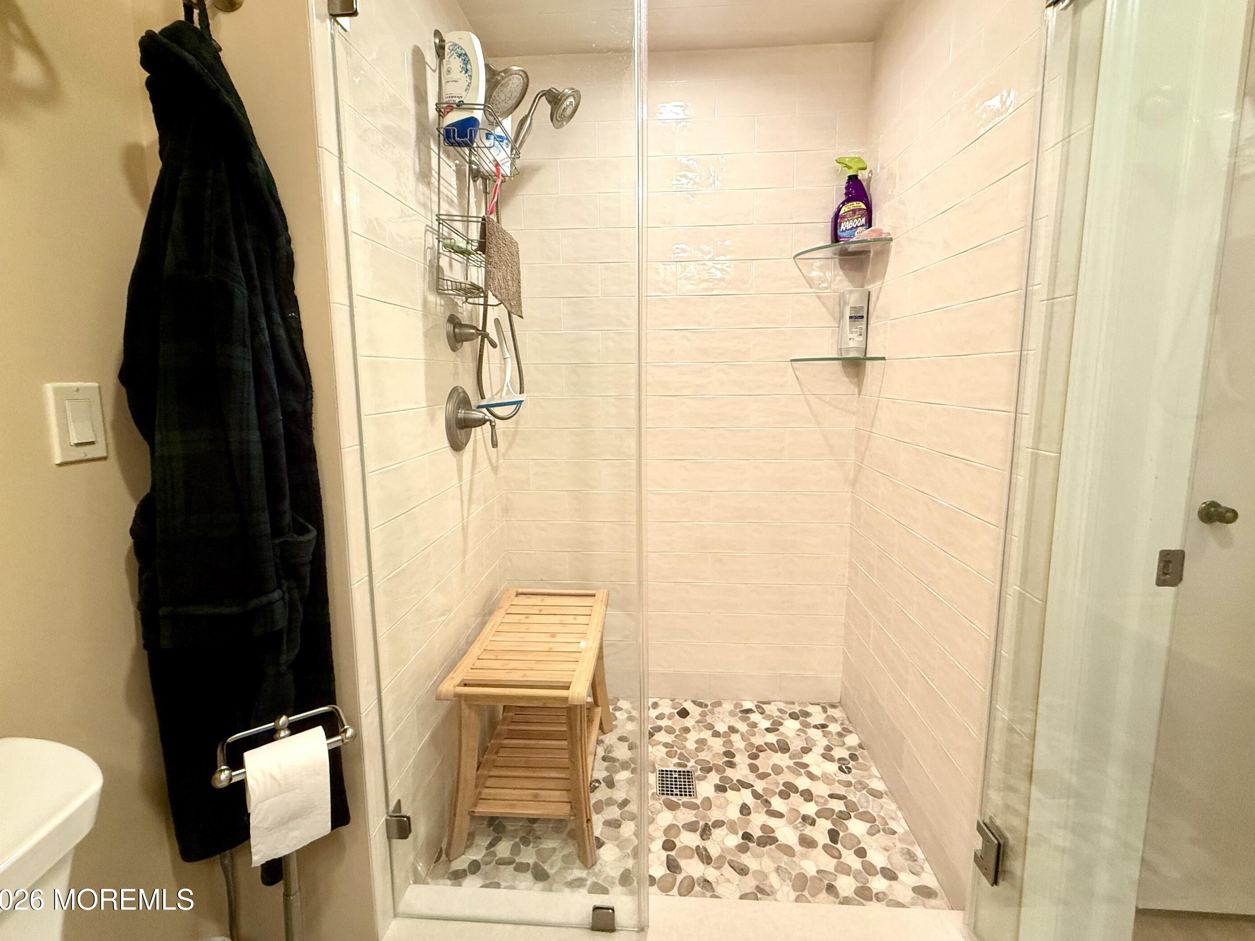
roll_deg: +0.0
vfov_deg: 81.7
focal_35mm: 15
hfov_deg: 98.2
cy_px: 442
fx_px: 544
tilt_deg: -6.7
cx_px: 631
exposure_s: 1/120
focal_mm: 2.22
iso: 320
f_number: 2.2
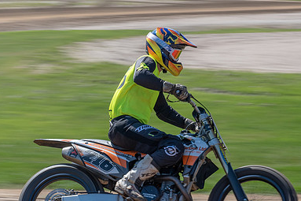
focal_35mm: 166
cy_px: 176
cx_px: 111
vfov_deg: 8.2
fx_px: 1387
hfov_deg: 12.4
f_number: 8
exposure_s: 1/125
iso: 200
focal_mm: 70
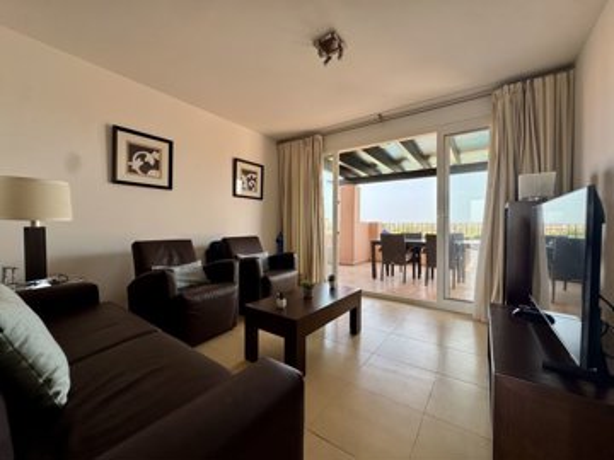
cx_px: 307
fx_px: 248
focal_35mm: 14
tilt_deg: -0.7
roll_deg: -0.5
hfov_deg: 102.1
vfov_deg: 85.7
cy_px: 230
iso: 40
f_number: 2.2
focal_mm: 2.22
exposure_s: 1/146
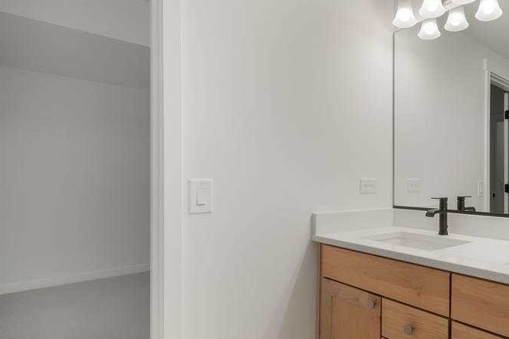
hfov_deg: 71.5
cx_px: 374
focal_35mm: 23
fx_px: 325
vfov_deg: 55.1
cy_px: 175
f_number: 14
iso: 10000
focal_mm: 15
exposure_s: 1/30
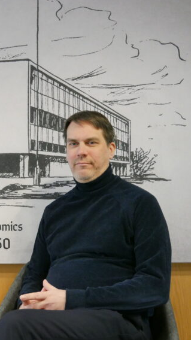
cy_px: 170
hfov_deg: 20.1
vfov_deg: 35.5
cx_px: 35
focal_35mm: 59
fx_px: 532
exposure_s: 1/50
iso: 3200
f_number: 4.1
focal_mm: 20
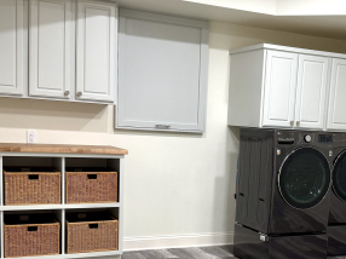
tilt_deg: -7.8
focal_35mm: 56
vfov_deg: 25.7
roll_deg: -3.0
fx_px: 559
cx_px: 260
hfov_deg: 33.7
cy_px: 195
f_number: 1.78
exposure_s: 1/60
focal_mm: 6.76
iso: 125
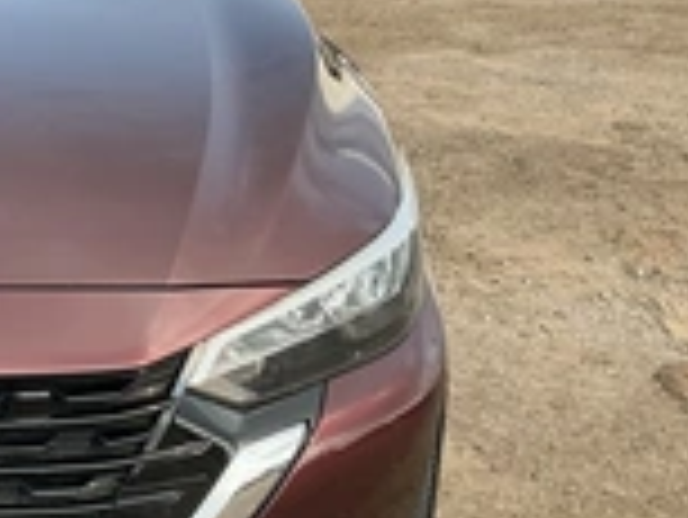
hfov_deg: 23.9
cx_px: -166
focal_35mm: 73
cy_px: 266
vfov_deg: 20.2
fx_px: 1452
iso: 25
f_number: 1.8
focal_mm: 3
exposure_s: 1/519
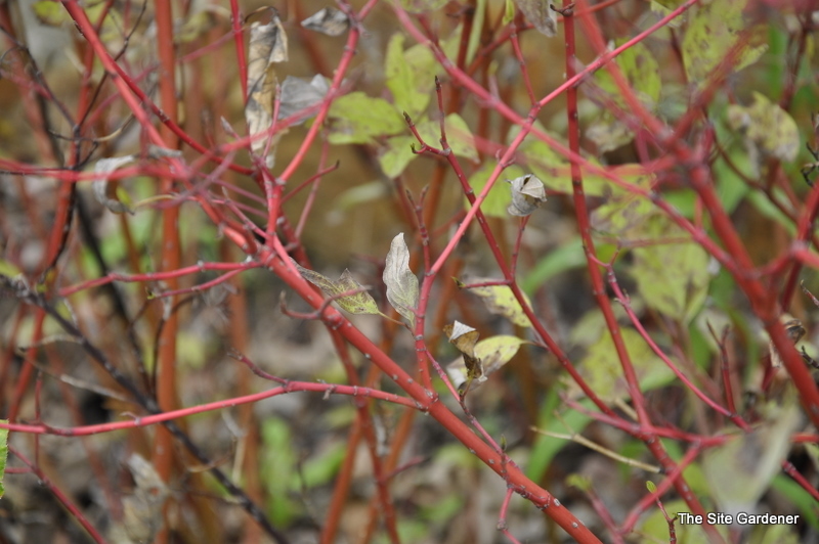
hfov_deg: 13.1
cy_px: 272
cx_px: 410
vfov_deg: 8.7
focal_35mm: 158
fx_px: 3580
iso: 220
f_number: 5.6
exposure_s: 1/125
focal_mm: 105
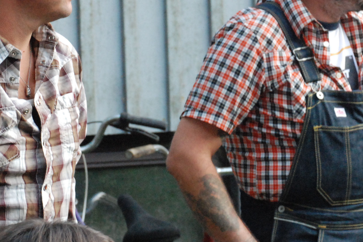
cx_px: 168
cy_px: 133
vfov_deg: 5.9
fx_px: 2349
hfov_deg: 8.8
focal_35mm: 233
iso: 1600
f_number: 5.3
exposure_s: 1/100
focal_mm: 66
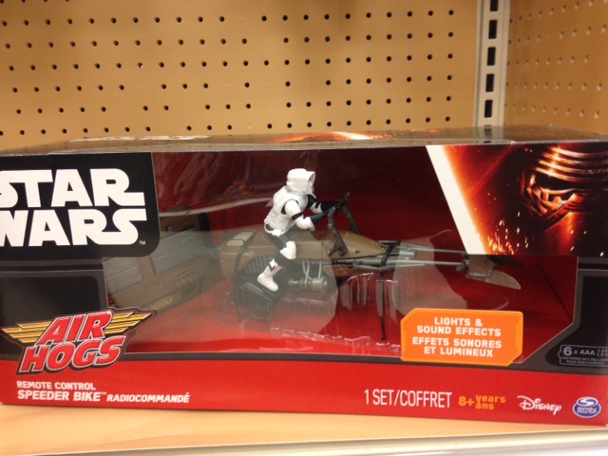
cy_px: 228
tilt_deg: -14.9
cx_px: 304
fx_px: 580
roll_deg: +1.6
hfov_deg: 55.4
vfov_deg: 42.9
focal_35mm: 33
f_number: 2.4
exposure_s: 1/20
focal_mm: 4.12
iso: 125
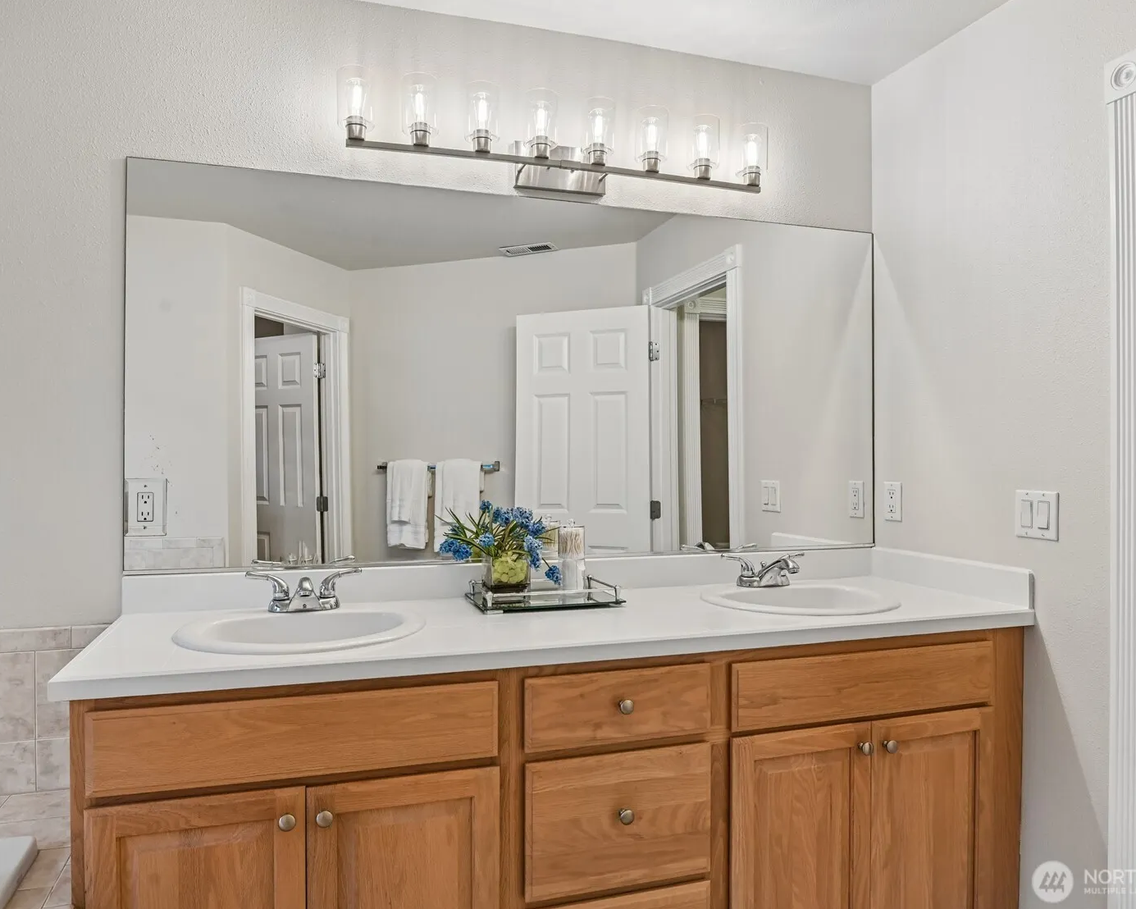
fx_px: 773
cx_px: 536
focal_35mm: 23
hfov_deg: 72.5
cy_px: 449
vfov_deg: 60.9
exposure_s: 1/80
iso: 400
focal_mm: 20
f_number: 8
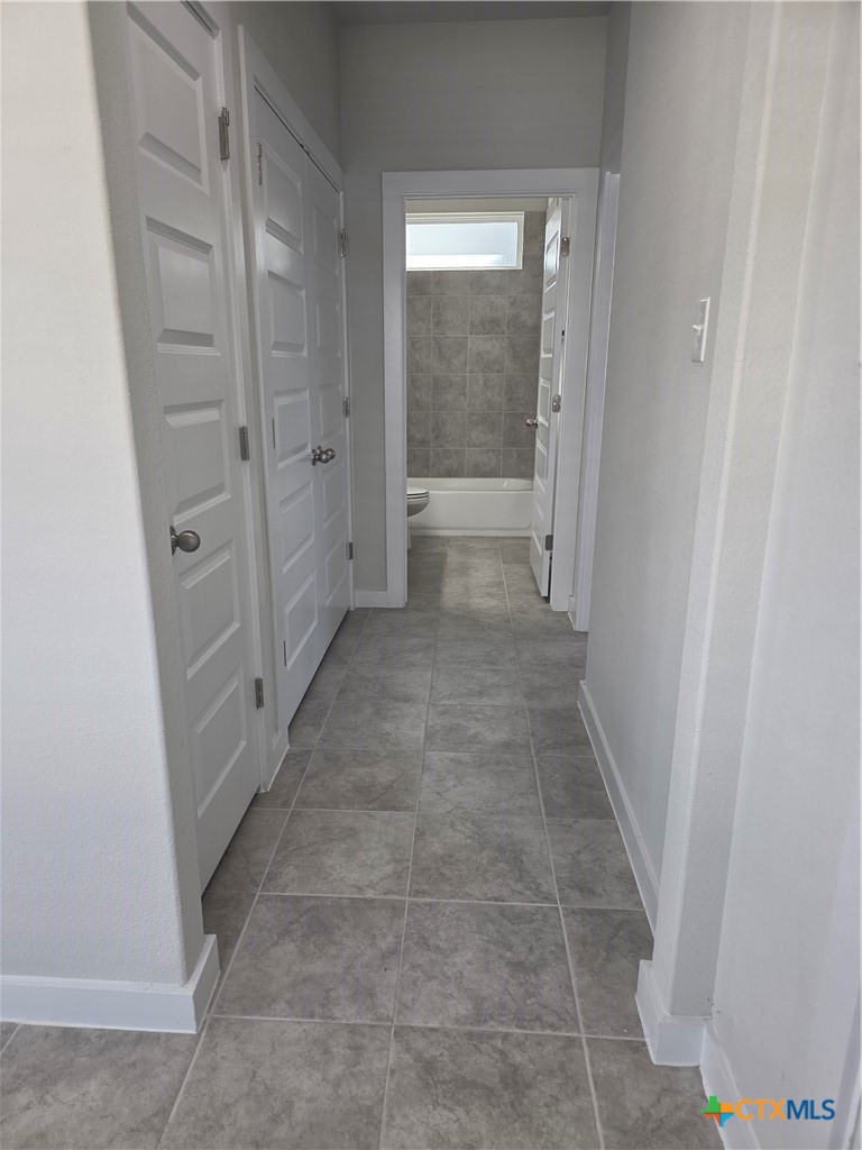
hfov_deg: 58.9
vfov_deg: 73.9
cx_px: 431
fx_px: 764
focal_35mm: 23
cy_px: 575
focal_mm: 6.3
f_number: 1.7
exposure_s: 1/120
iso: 160
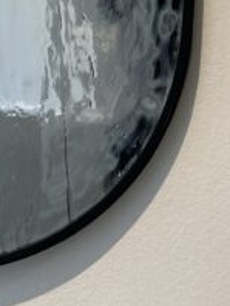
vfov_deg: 18.2
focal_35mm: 101
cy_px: -87
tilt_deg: -4.8
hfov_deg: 14.2
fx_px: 893
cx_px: -59
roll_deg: +0.2
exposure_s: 1/183
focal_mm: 5.1
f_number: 1.6
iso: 32
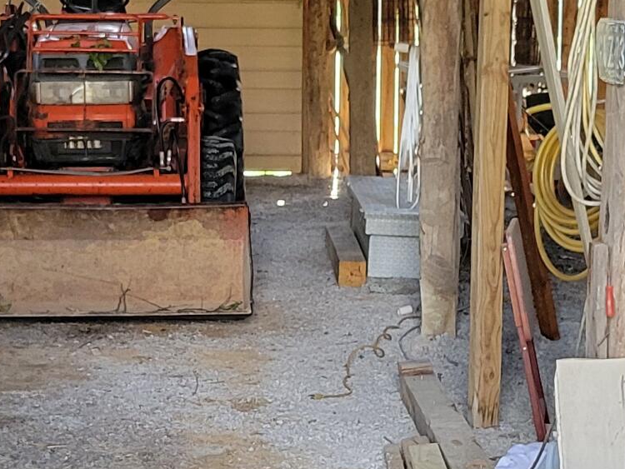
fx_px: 1878
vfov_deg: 14.2
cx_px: 282
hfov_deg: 18.9
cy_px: 317
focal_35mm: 104
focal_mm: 5.4
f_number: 1.8
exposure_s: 1/120
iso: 250
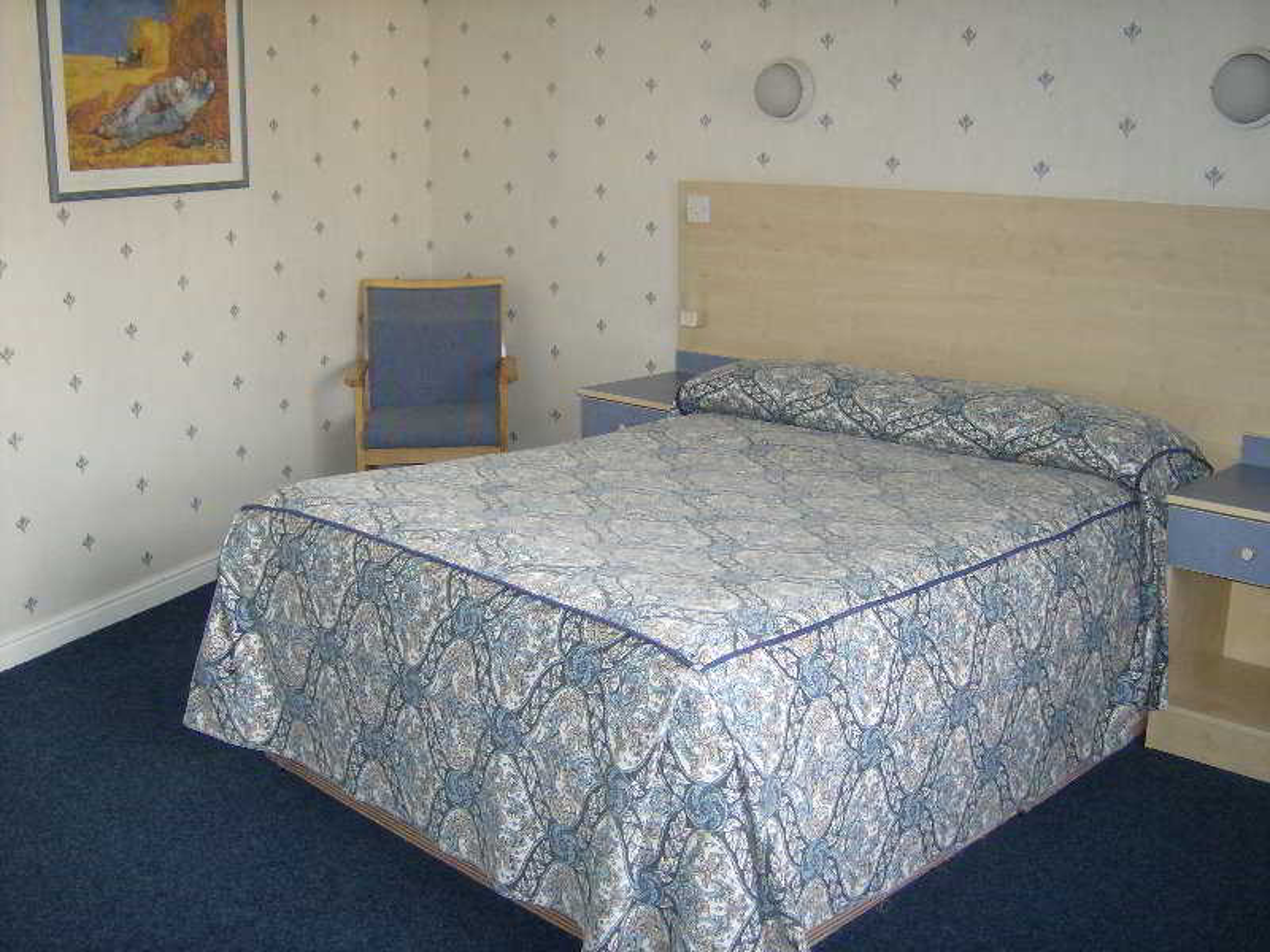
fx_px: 1321
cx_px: 635
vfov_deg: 39.7
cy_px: 476
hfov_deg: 51.4
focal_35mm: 36
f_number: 2.8
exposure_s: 1/60
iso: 200
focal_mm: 6
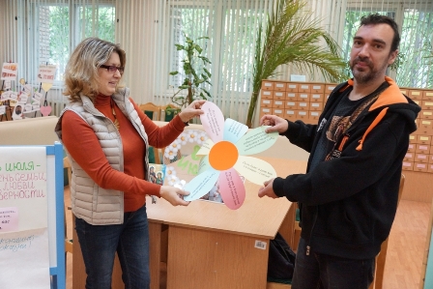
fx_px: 433
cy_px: 144
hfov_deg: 53.1
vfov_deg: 36.9
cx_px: 216
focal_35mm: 36
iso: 2000
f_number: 4.5
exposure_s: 1/80
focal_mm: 24
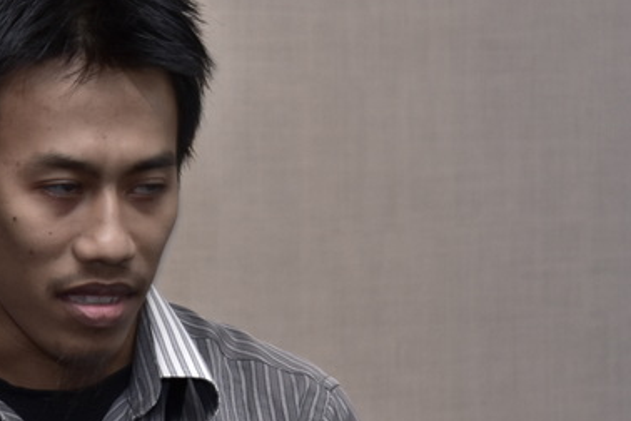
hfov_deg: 7.2
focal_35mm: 286
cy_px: 276
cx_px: 177
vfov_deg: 4.8
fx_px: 5013
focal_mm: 90
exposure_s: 1/50
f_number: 6.3
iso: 1000
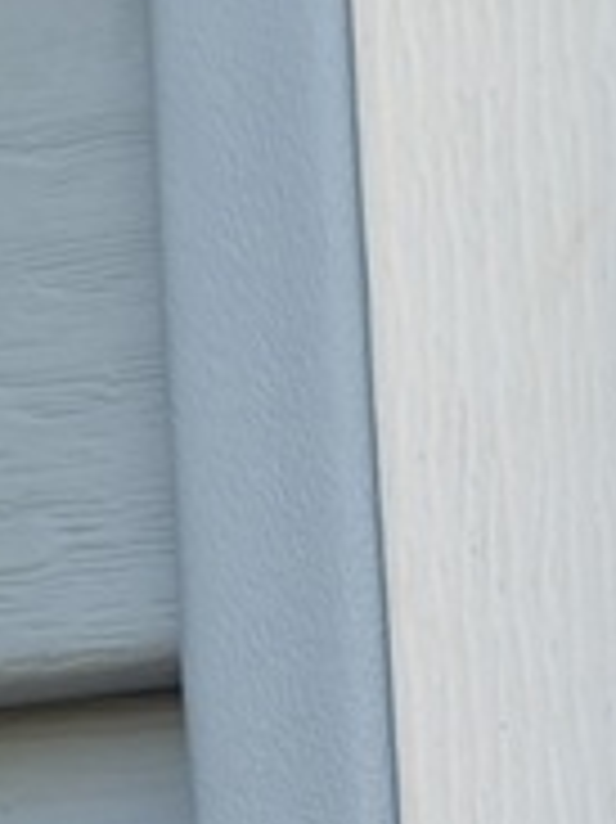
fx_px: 3112
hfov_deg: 10.7
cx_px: 1034
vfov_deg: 13.8
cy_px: 1378
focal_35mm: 131
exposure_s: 1/142
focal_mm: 4.53
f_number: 1.7
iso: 30
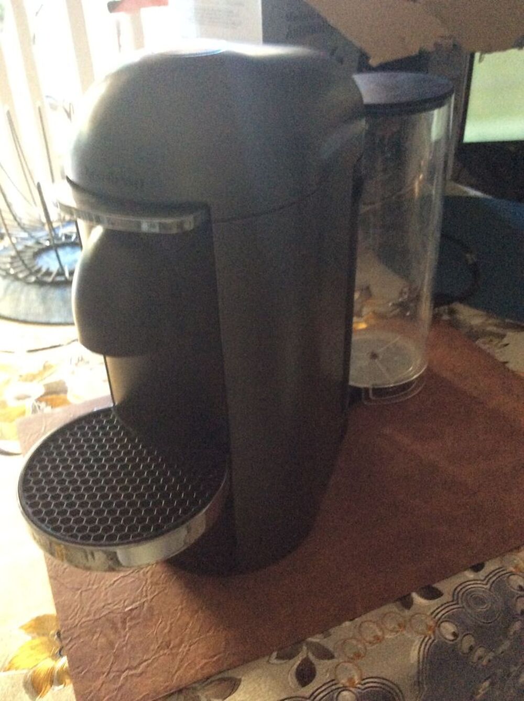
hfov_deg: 44.1
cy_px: 350
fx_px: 648
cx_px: 262
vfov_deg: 56.9
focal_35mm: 32
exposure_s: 1/17
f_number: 2.4
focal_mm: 3.3
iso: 400
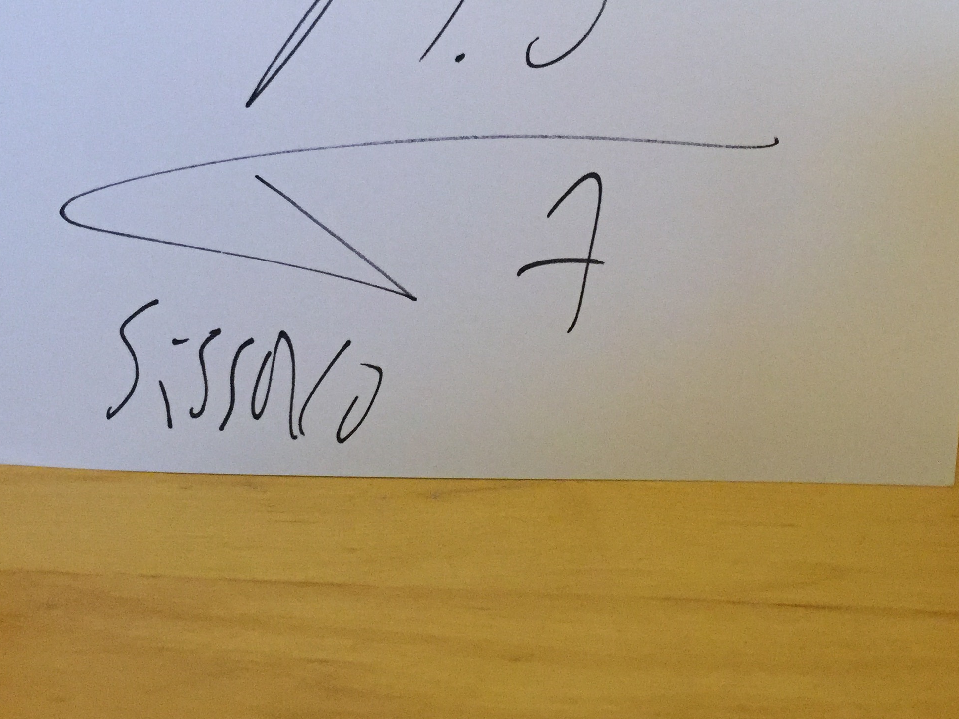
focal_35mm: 49
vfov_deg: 29.4
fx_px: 1357
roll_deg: -0.9
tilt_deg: -18.3
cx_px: 542
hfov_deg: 38.8
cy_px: 226
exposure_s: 1/17
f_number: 2.2
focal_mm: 4.15
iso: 320
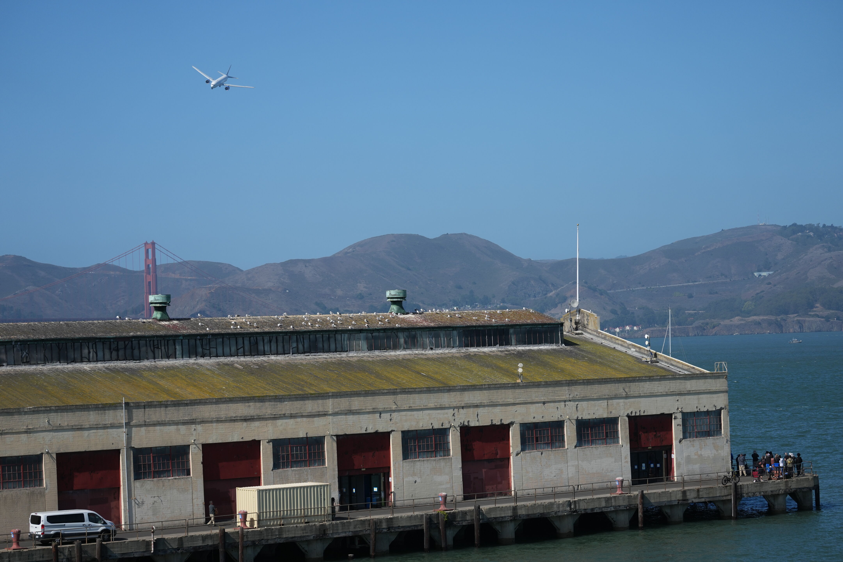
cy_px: 281
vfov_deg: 13.7
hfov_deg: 20.4
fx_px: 2341
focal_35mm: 100
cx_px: 422
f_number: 4.5
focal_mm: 100
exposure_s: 1/3200
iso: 320
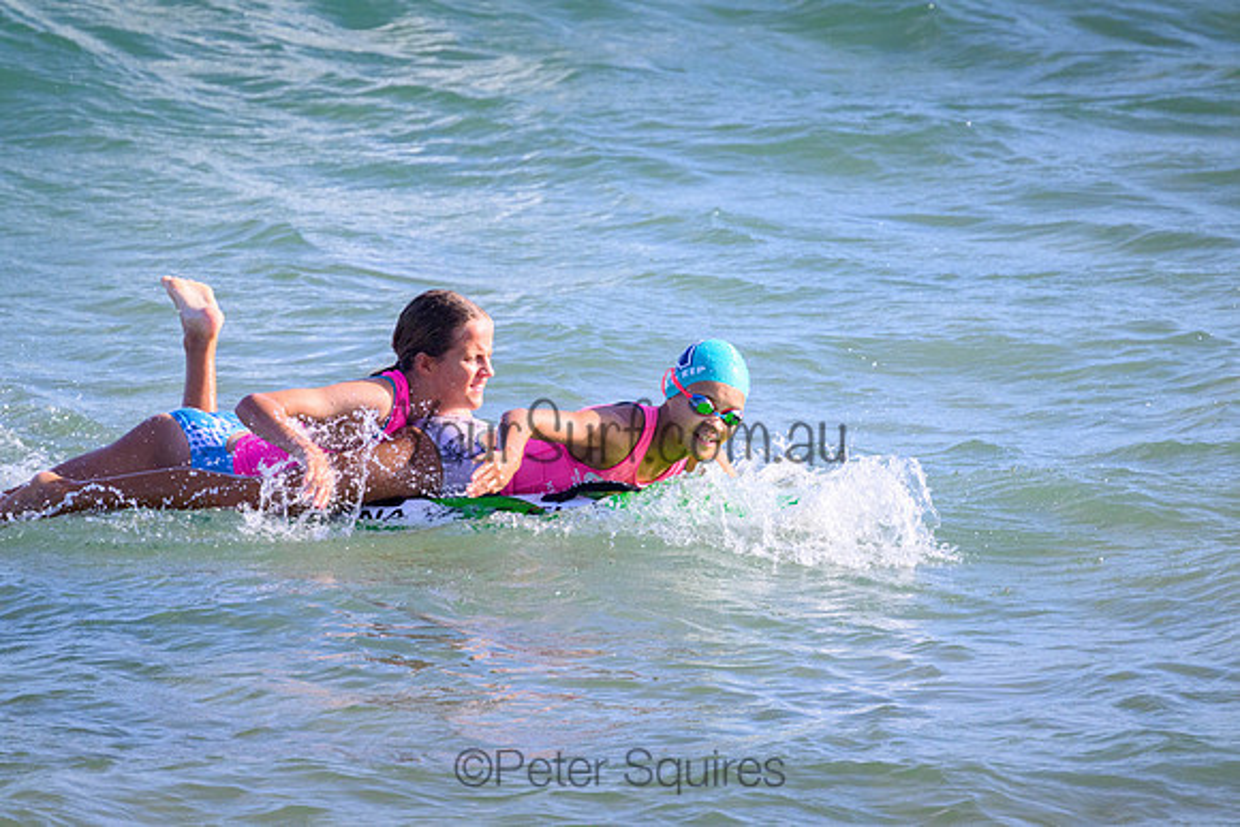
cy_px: 414
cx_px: 620
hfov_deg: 2.6
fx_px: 27561
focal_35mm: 800
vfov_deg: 1.7
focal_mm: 800
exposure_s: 1/2000
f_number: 11
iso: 2200
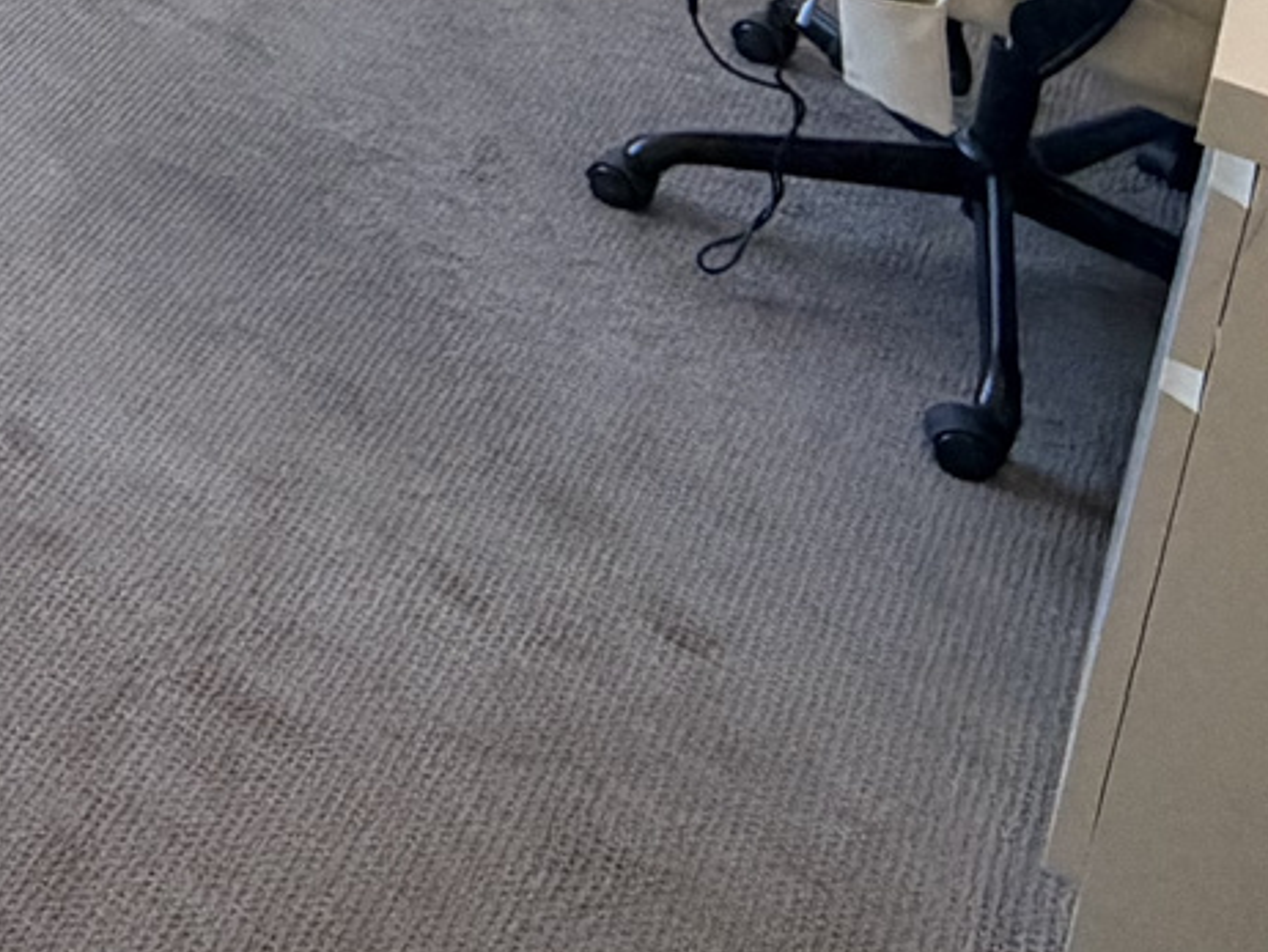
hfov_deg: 26.3
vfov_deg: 18.5
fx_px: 2272
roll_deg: -0.7
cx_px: -401
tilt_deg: -15.6
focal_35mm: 62
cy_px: -754
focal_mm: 2.22
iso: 250
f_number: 2.2
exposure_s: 1/120
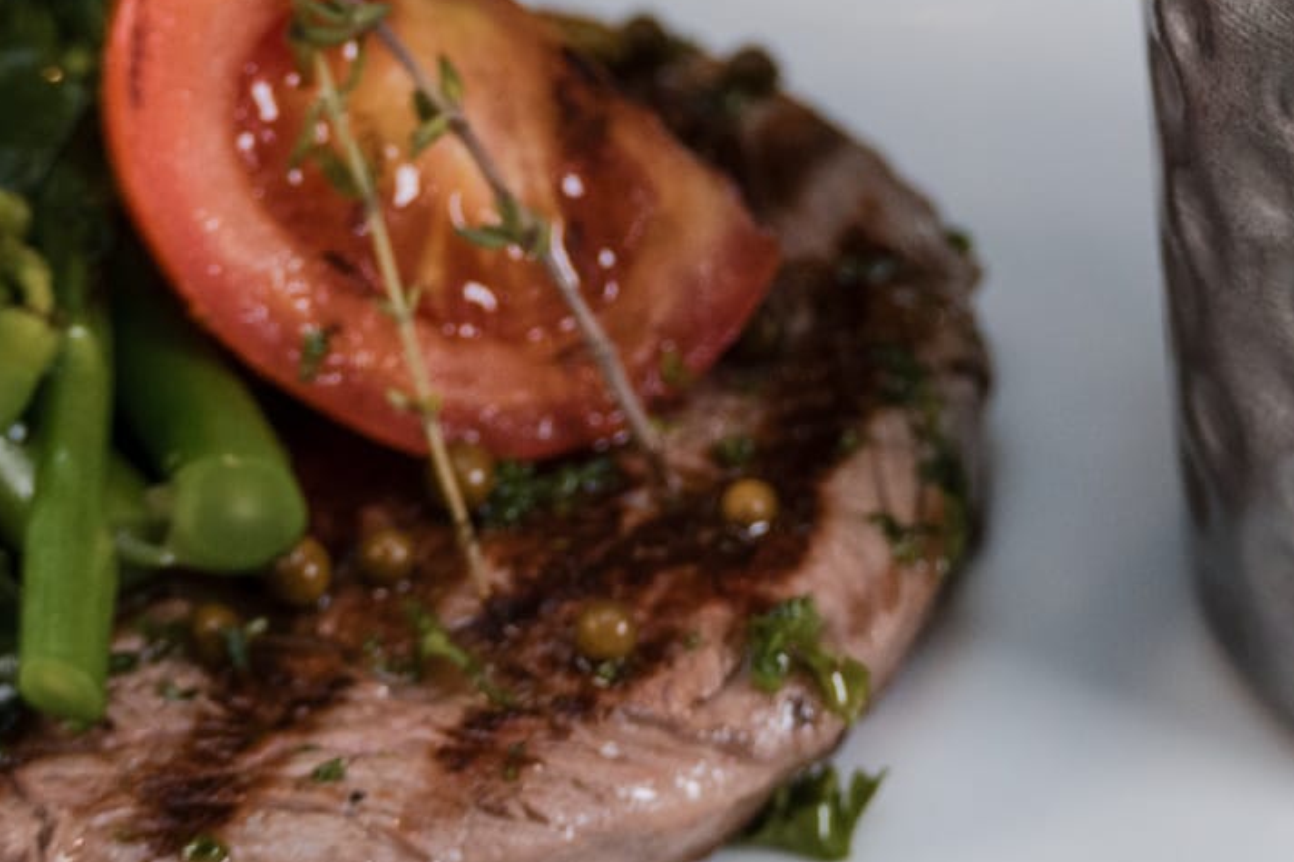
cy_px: 10
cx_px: 900
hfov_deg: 5.9
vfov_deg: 4.0
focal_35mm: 347
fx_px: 12469
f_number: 5.6
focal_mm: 117
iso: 1600
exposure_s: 1/640
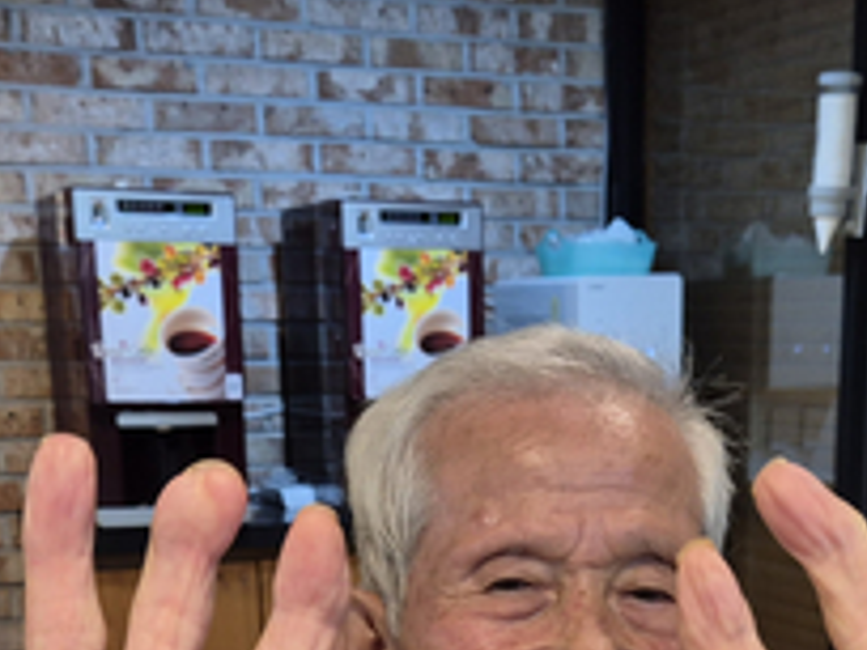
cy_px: 748
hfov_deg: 30.5
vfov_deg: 21.8
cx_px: 586
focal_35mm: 63
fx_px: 1578
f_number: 1.8
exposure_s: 1/120
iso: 320
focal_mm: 5.4
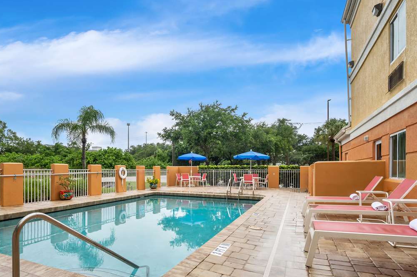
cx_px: 176
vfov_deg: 58.7
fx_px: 243
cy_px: 173
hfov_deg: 80.6
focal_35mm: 21
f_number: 8
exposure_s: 1/500
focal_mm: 14
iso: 320
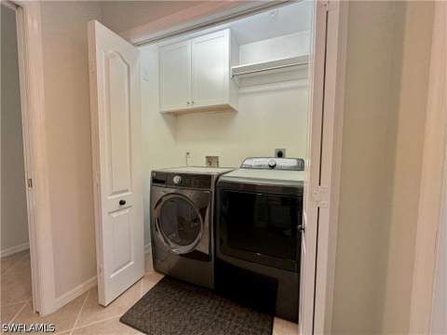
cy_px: 168
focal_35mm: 14
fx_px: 181
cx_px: 224
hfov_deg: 102.1
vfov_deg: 85.7
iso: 100
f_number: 2.2
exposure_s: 1/120
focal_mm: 2.22
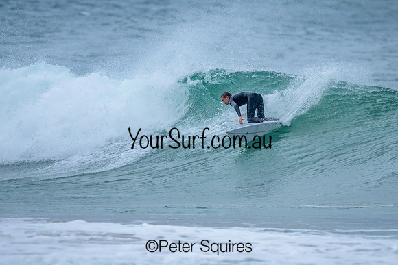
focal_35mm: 1098
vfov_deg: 1.3
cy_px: 109
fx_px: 12141
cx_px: 245
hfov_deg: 1.9
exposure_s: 1/2000
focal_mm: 800
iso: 560
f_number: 6.3
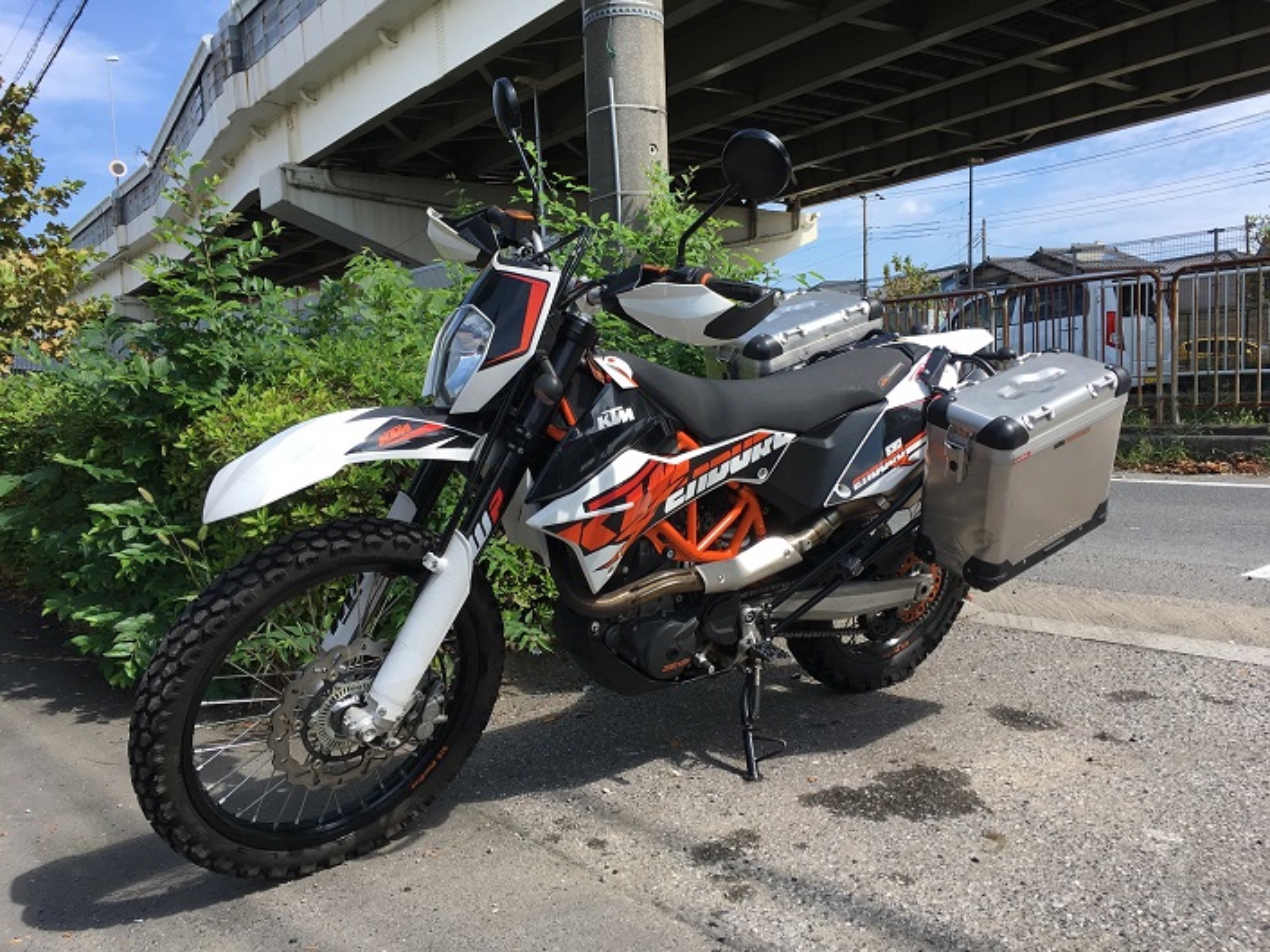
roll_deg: +3.2
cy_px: 476
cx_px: 635
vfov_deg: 48.2
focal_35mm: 29
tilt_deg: -5.6
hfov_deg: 61.7
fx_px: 1064
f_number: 2.2
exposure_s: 1/974
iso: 25
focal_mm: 4.15
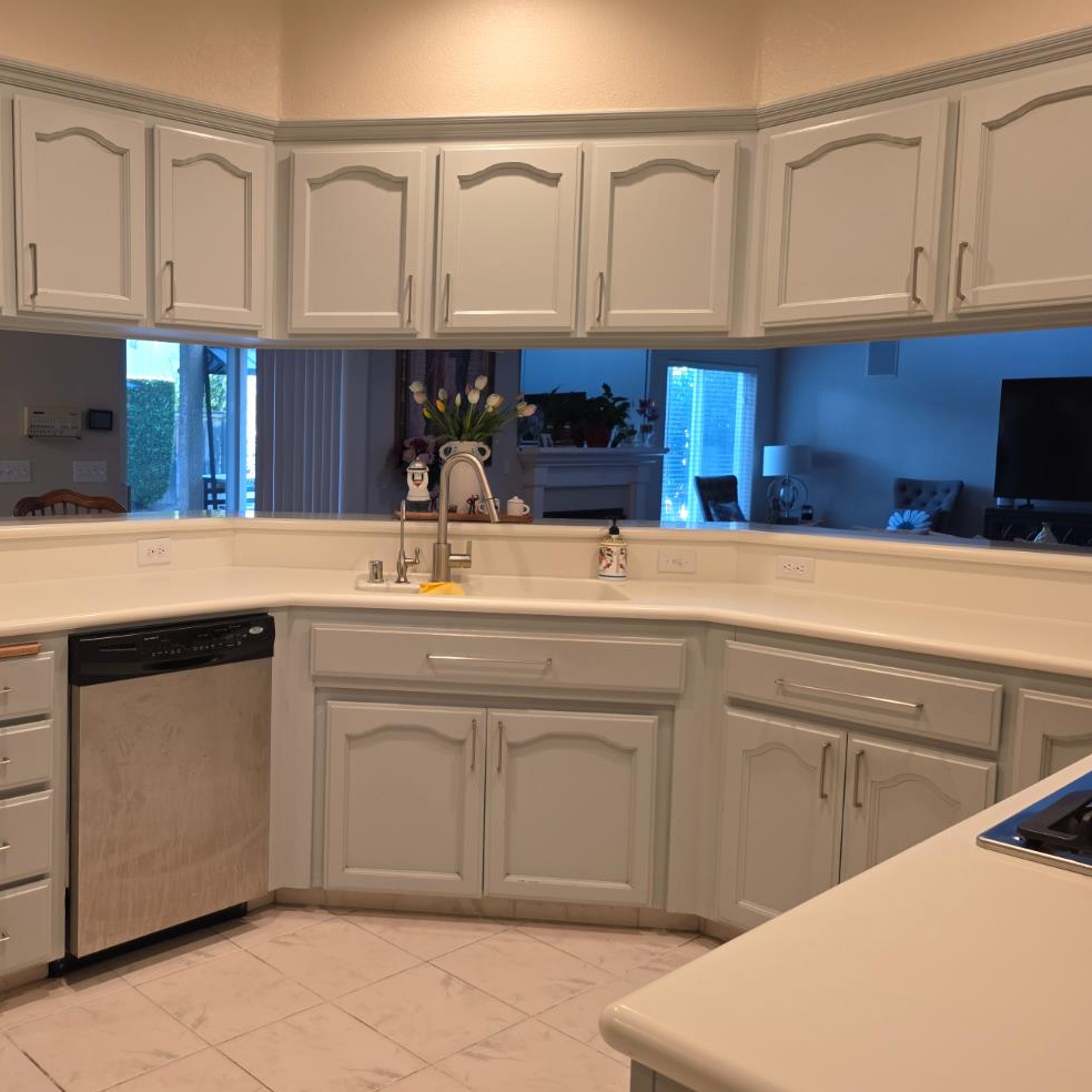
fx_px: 1106
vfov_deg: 52.5
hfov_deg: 50.3
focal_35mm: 31
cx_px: 265
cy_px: 547
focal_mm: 6.25
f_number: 1.7
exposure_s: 1/120
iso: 160
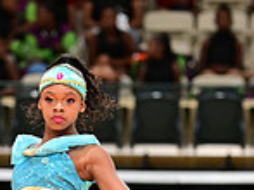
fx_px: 3615
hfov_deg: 4.0
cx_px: 52
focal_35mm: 493
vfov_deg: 3.0
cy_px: 302
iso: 6400
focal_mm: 130
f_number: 3.2
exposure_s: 1/1000
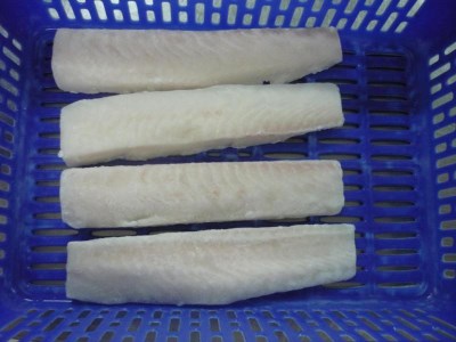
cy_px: 171
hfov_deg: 55.4
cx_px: 228
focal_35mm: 33
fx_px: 435
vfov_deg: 42.9
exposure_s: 1/20
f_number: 2.8
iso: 400
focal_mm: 5.5
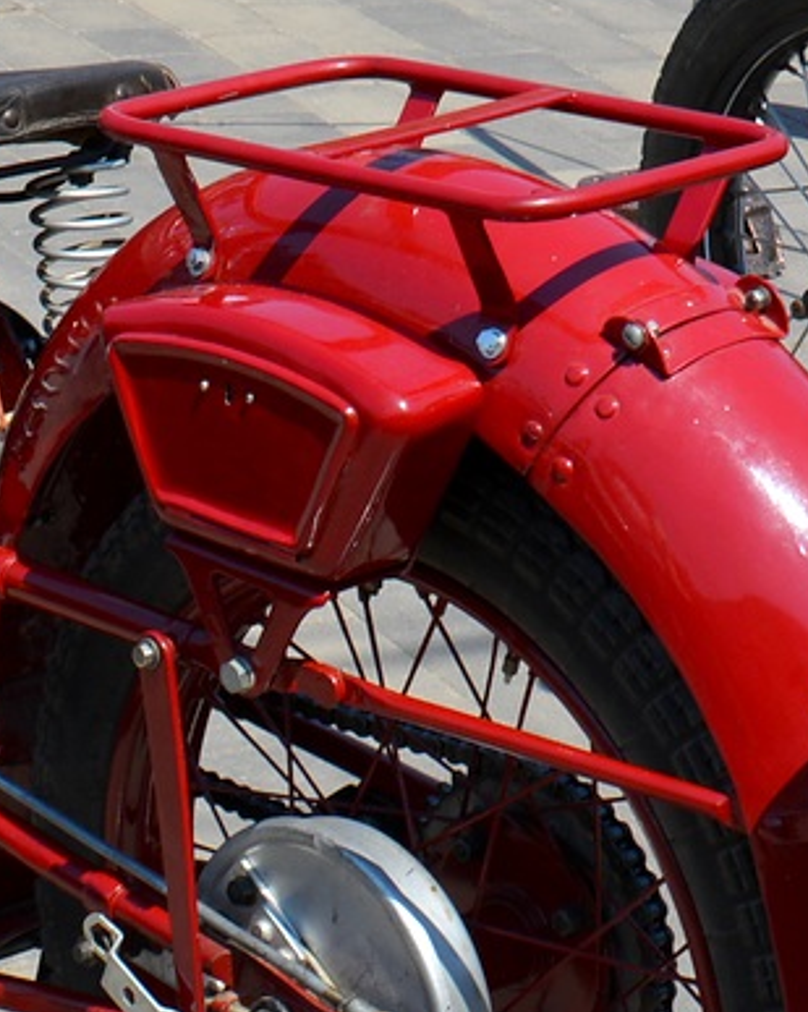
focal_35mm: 142
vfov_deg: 13.6
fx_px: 4250
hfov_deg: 10.8
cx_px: 84
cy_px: 520
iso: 100
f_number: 8
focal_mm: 26
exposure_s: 1/250
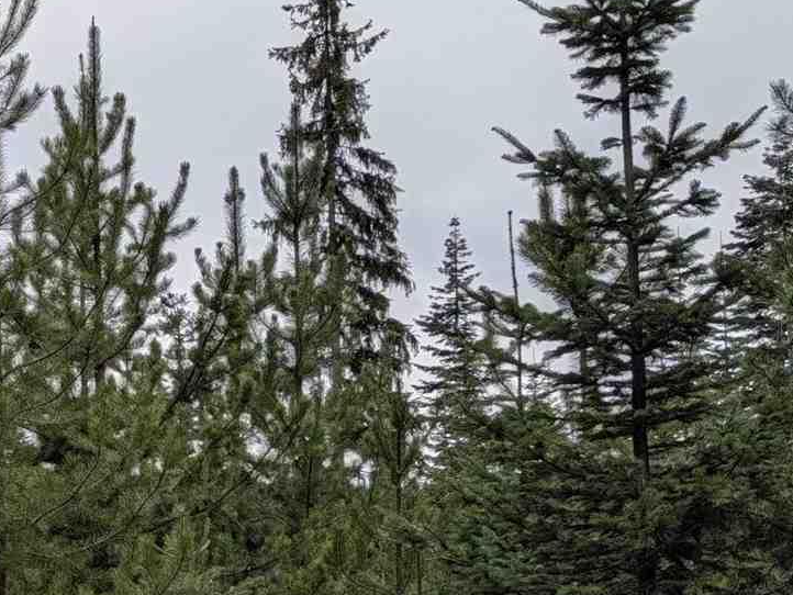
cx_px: -713
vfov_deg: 14.3
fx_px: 2337
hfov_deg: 15.8
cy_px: 569
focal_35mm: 102
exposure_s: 1/736
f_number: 1.68
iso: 23
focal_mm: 6.9
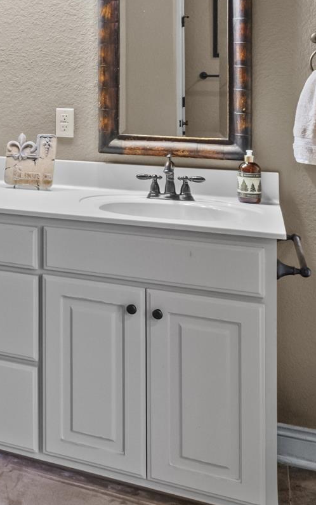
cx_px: -108
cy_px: 75
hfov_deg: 23.4
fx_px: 661
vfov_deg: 39.5
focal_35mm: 48
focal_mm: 10
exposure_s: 1/1.67
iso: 400
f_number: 7.1
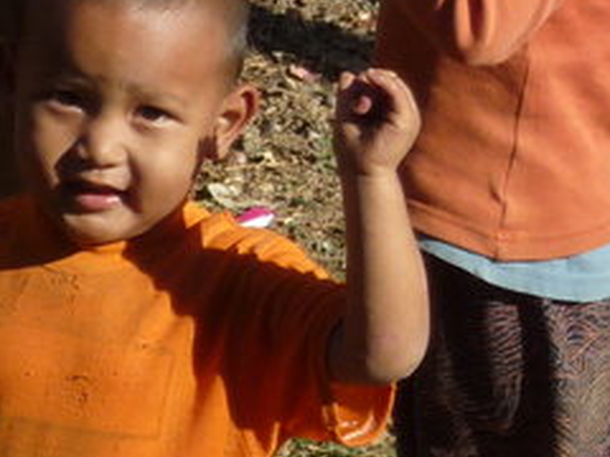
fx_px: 6767
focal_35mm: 384
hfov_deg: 5.2
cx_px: 386
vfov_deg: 3.9
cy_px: 0
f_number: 5.2
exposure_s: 1/500
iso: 100
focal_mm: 14.1
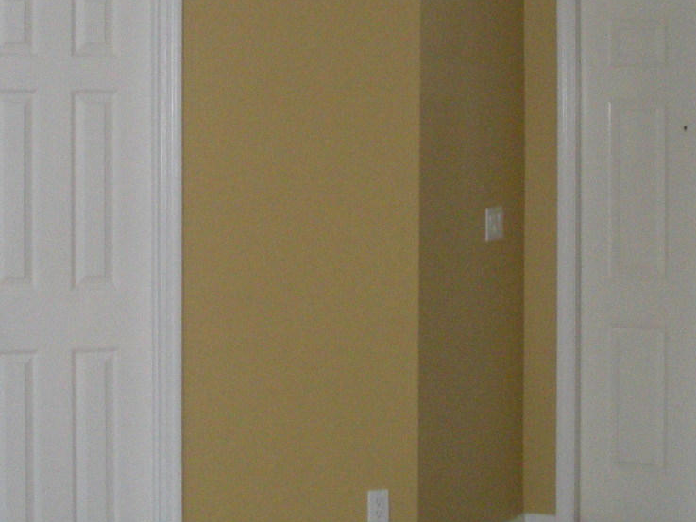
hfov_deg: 19.6
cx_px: 378
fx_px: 2011
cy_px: -64
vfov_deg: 14.4
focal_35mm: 100
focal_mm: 6.3
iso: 279
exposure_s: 1/59
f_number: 3.5
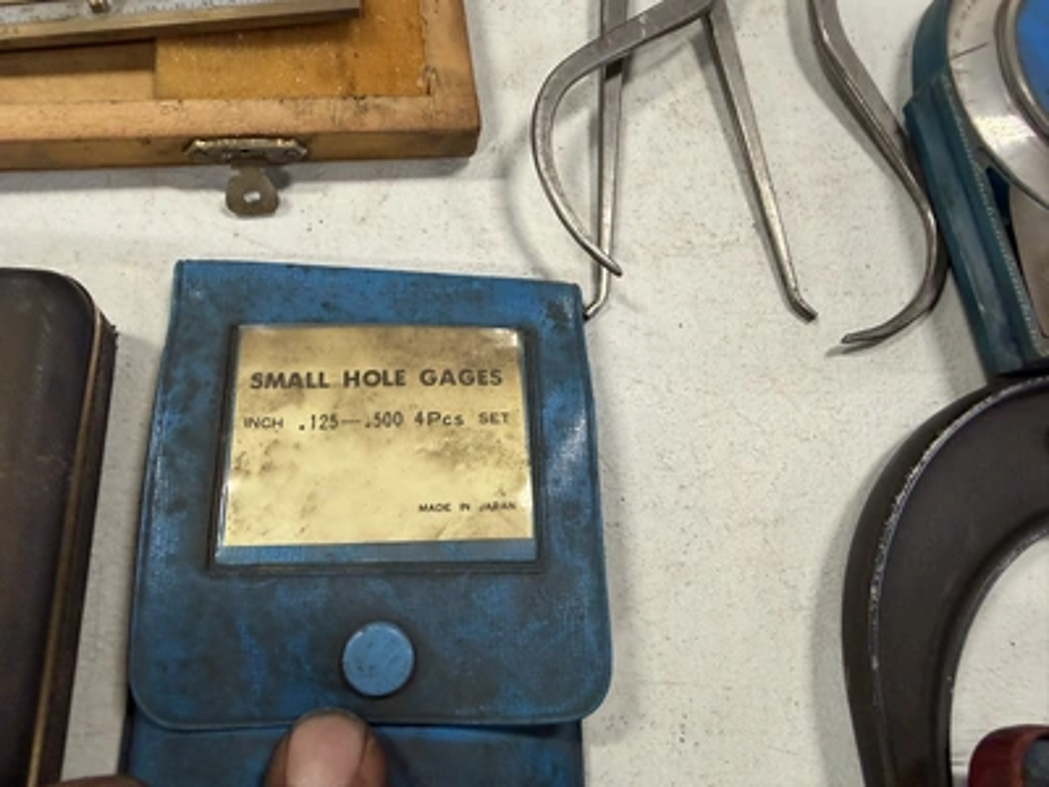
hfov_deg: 71.6
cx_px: 524
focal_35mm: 24
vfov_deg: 56.8
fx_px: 727
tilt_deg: -72.0
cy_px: 394
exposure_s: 1/60
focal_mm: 2.22
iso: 200
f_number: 2.2
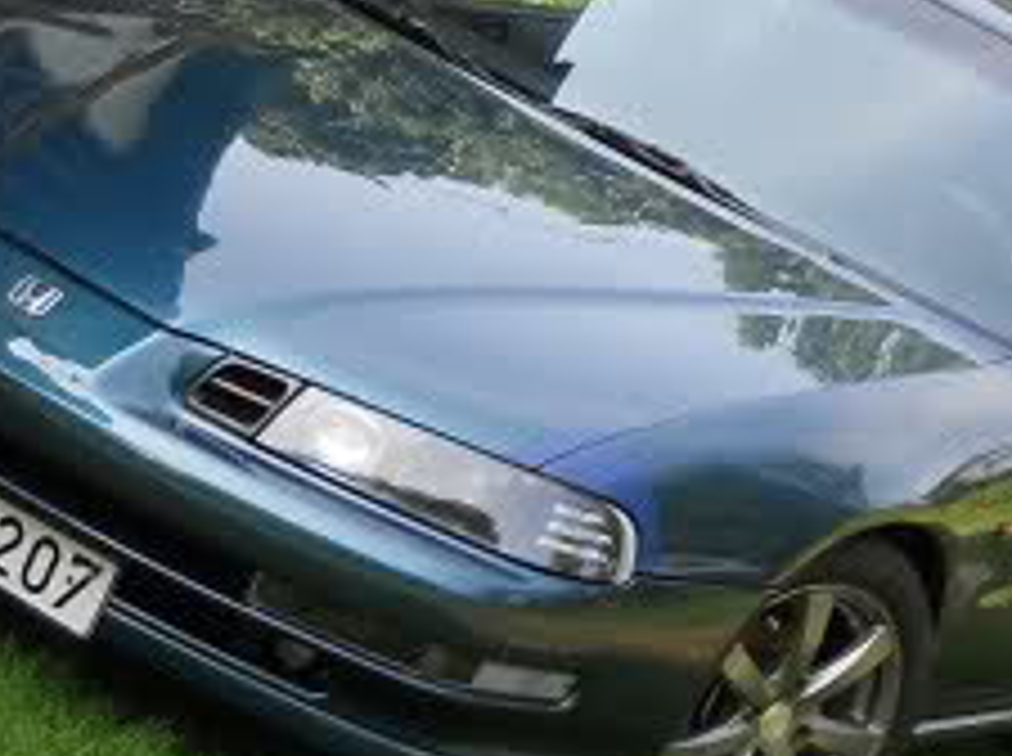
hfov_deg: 13.3
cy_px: -22
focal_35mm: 146
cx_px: 1120
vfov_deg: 10.0
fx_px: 4261
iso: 80
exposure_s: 1/160
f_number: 3.1
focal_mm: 6.72
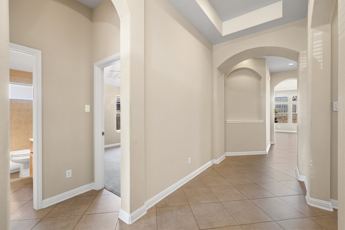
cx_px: 172
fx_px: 144
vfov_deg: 77.3
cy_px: 115
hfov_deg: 100.4
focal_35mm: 15
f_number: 8
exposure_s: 1/5
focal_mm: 10
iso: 640
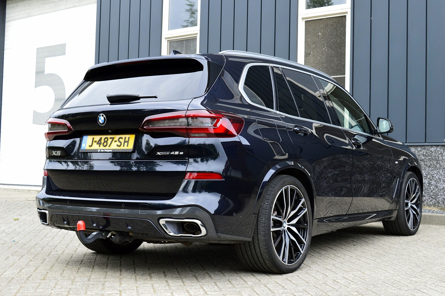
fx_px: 630
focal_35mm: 51
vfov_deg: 26.4
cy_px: 148
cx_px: 222
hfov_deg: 38.9
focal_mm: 34
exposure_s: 1/125
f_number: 9
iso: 400
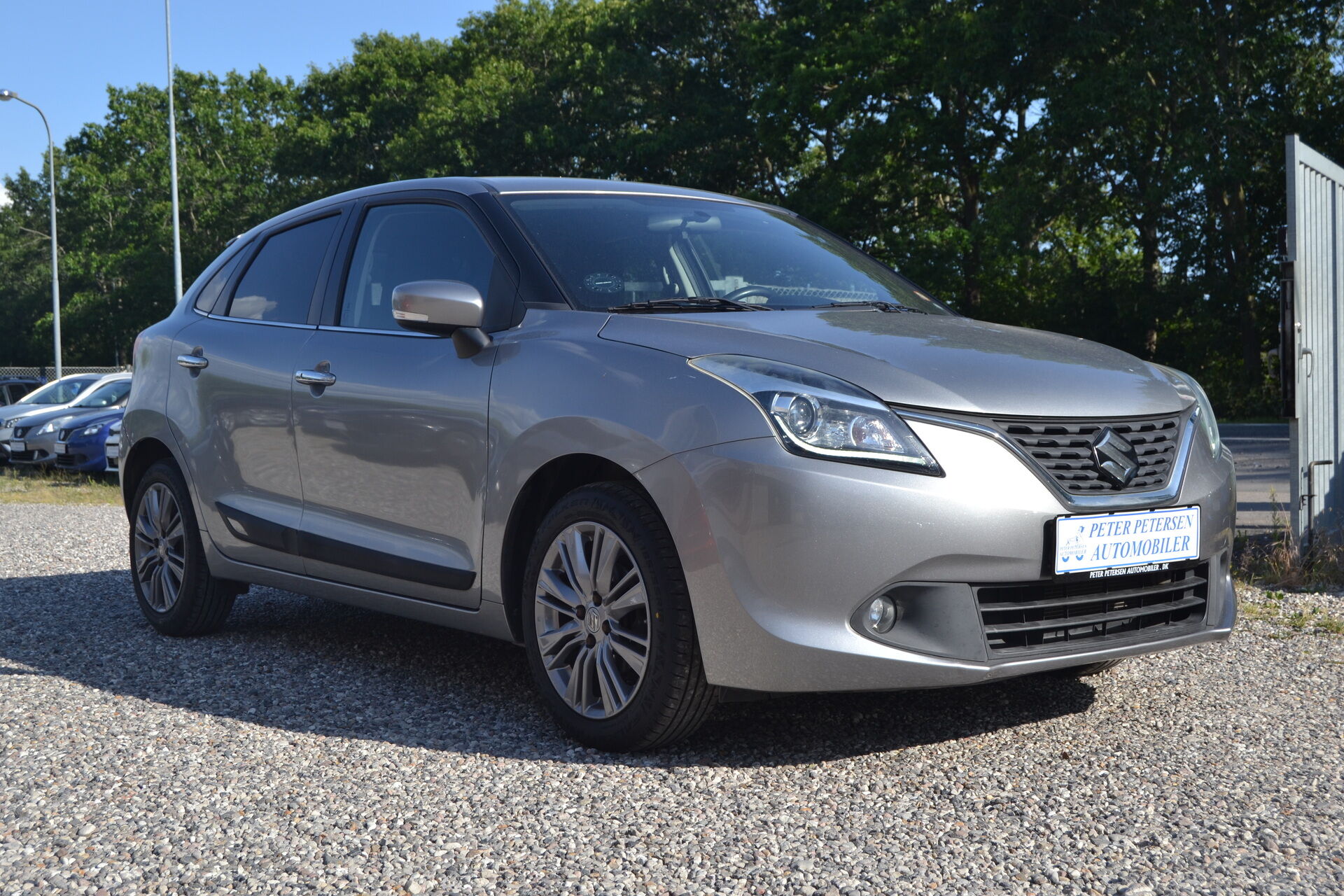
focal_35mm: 45
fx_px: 1680
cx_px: 672
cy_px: 448
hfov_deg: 43.6
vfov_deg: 29.9
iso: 100
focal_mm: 30
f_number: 8
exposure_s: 1/250
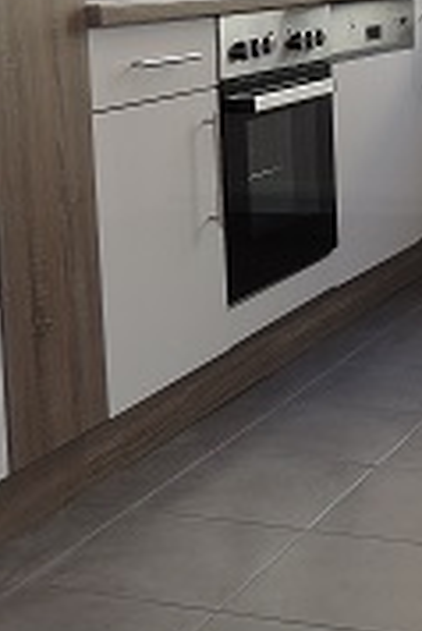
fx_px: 1474
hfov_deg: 16.1
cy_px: 174
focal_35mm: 84
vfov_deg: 24.0
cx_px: 379
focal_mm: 5.1
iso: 80
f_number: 2.8
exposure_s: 1/60
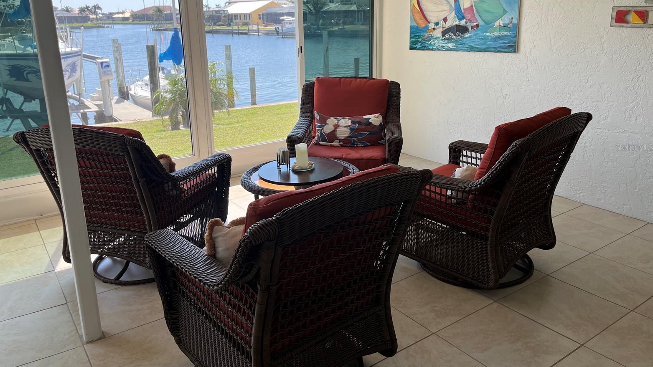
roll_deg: +1.4
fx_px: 502
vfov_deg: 40.0
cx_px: 320
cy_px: 147
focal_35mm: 29
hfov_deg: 66.1
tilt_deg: -14.9
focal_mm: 5.1
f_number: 1.6
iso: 50
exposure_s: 1/566
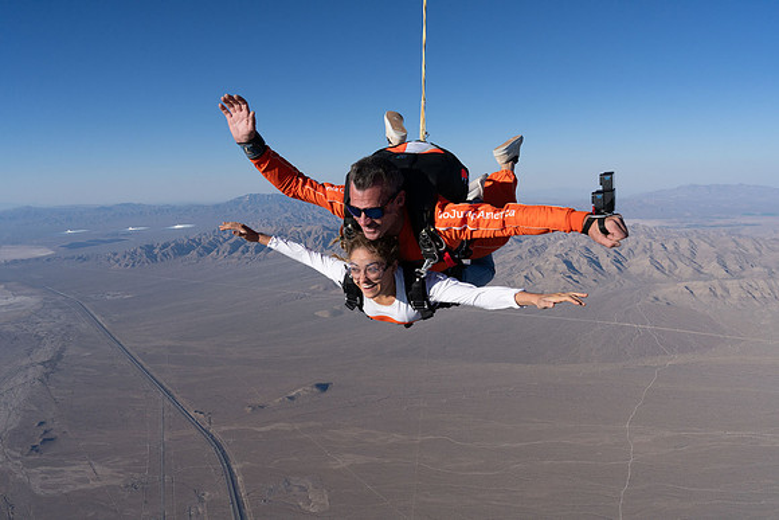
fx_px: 519
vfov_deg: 53.2
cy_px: 260
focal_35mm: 24
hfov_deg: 73.7
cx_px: 390
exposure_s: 1/2000
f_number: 11
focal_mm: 24
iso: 800
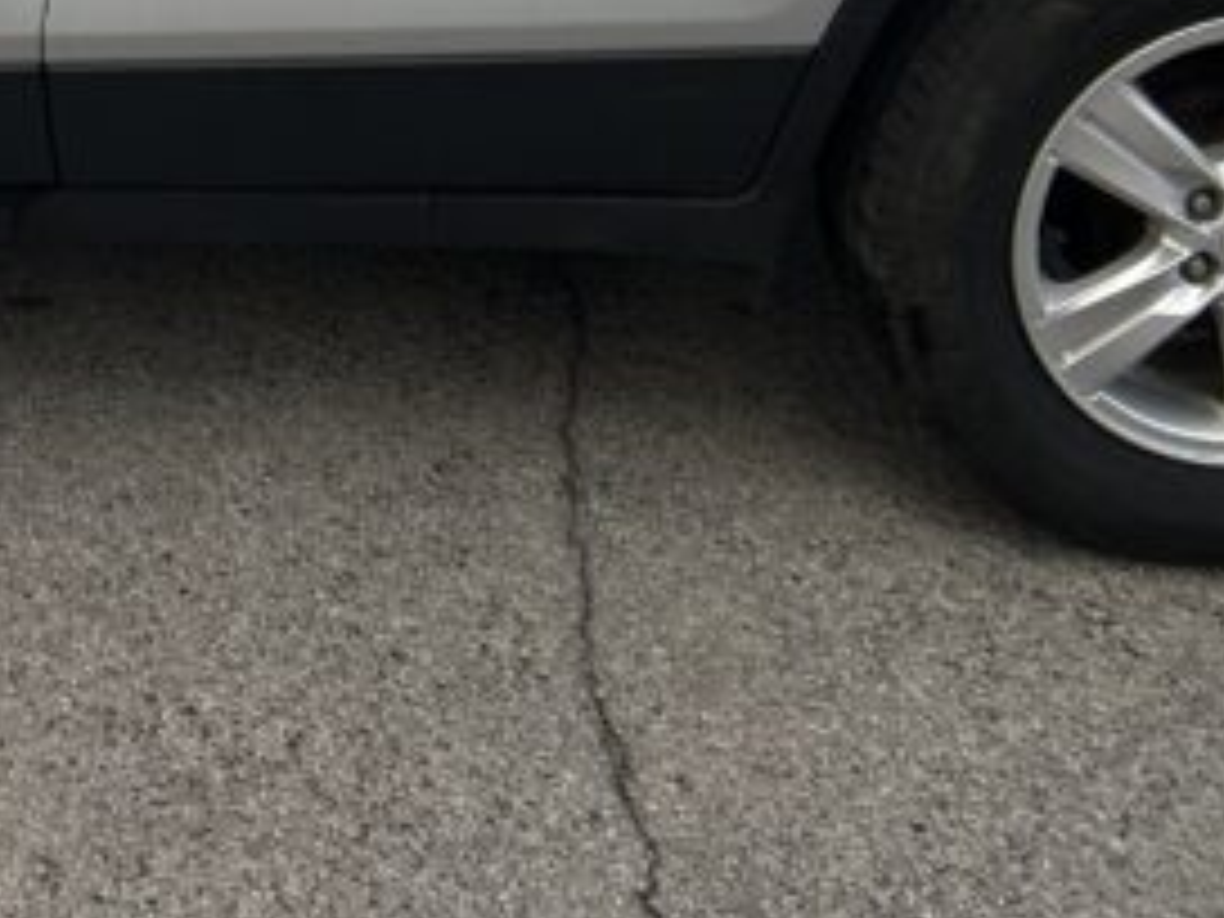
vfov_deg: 13.6
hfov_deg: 19.0
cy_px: -693
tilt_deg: -9.6
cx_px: -198
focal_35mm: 98
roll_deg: -1.9
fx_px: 3465
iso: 50
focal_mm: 5.7
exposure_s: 1/2632
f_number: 1.5
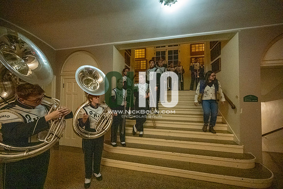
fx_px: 110
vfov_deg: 81.2
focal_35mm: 14
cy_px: 94
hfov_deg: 104.2
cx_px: 142
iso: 20000
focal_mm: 14
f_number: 4
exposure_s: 1/500
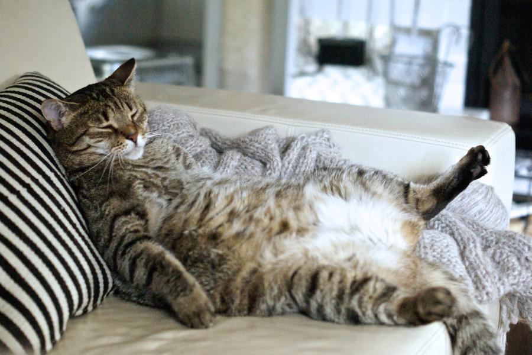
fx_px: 1108
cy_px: 178
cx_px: 266
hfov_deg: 27.0
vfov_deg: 18.2
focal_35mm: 75
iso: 1600
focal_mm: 50
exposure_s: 1/250
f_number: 2.5
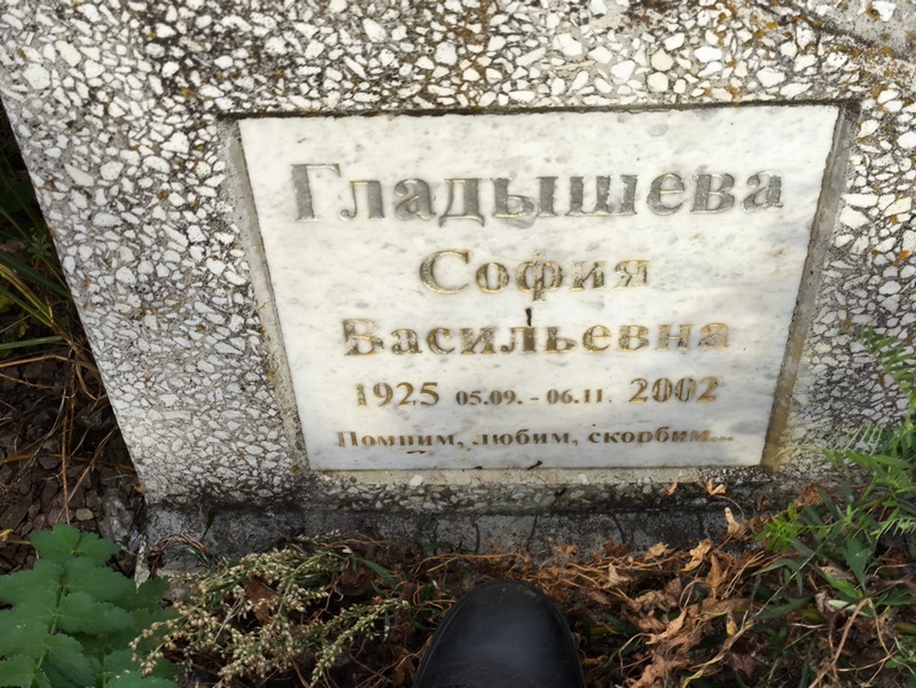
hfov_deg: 38.2
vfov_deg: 29.1
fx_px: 1324
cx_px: 458
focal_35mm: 50
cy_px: 344
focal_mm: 4.71
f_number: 1.7
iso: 64
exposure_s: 1/120
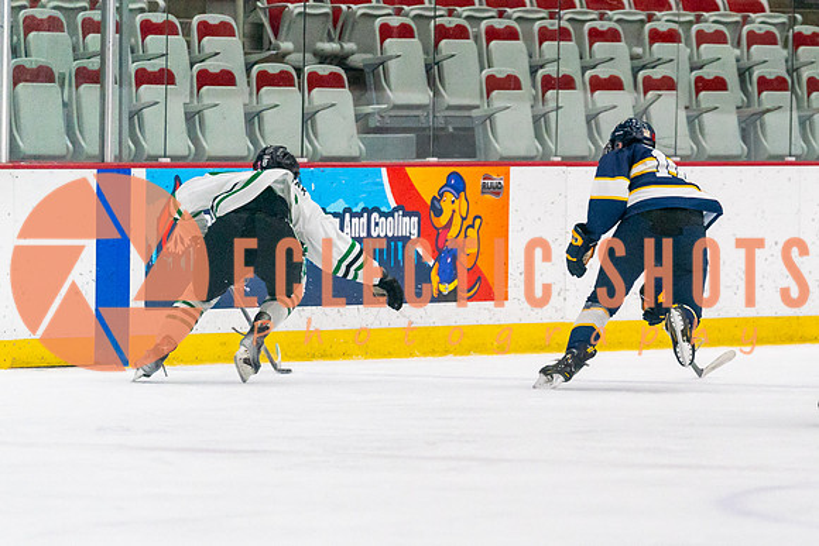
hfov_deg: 5.5
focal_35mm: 377
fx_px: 8581
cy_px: 315
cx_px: 624
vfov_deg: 3.6
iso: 4000
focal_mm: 200
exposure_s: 1/1600
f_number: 2.8
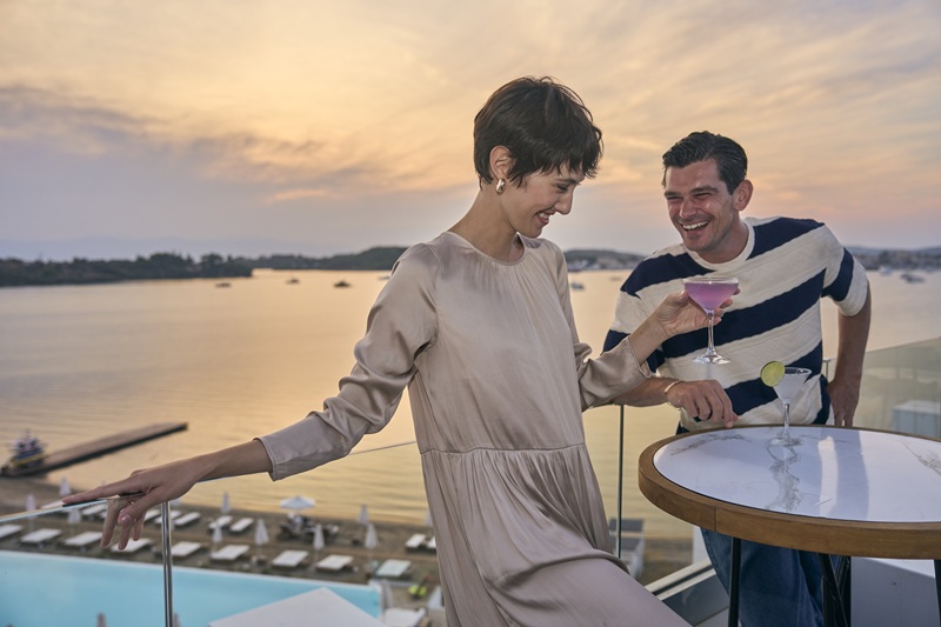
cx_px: 470
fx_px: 758
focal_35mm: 29
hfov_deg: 63.7
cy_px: 314
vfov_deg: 44.9
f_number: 2.8
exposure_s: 1/250
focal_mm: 29
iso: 250
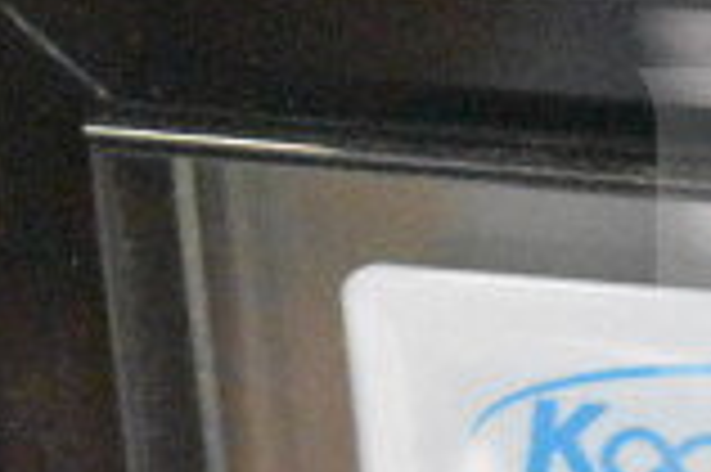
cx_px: 1040
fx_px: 6292
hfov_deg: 6.4
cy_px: 425
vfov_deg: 4.3
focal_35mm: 319
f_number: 5.6
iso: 25600
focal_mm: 55
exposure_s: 1/80
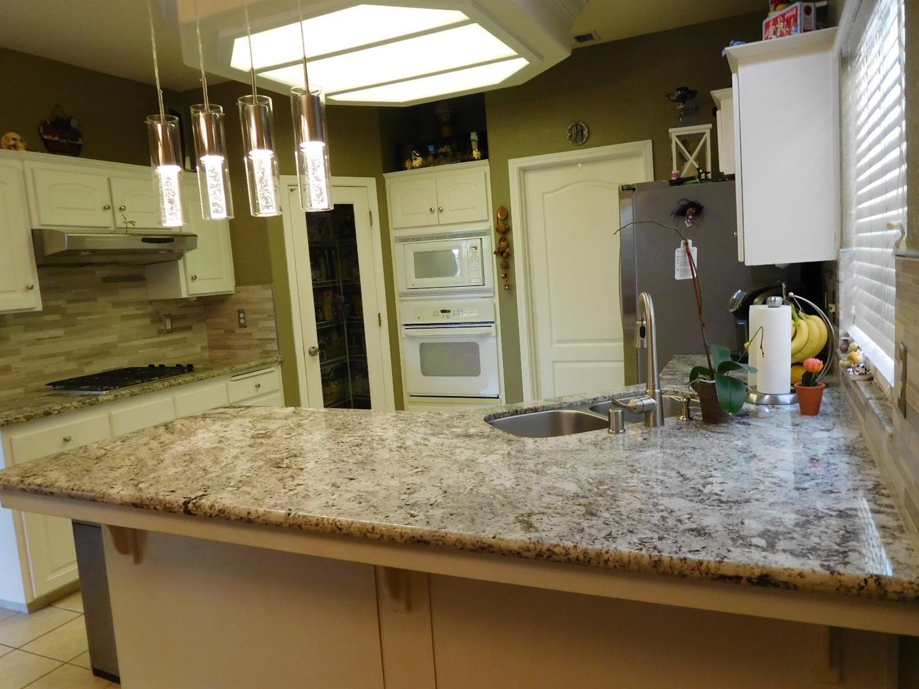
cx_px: 460
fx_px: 663
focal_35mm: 25
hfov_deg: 69.4
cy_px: 344
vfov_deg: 54.9
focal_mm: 4.5
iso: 320
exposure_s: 1/30
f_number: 3.4
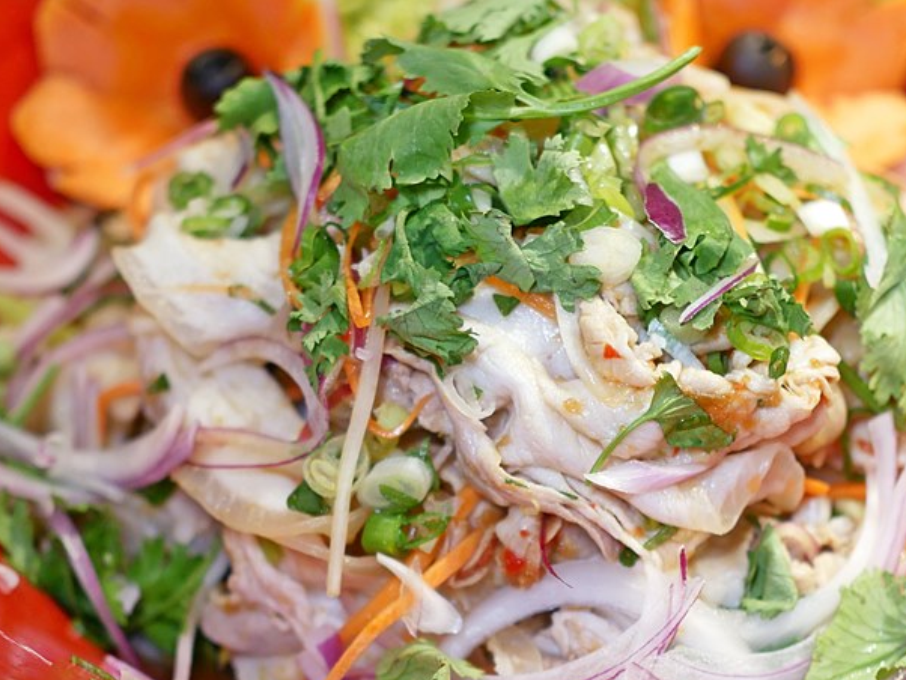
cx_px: 453
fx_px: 2173
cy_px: 419
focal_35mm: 83
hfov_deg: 23.5
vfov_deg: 17.8
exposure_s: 1/60
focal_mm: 25
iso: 200
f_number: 1.8
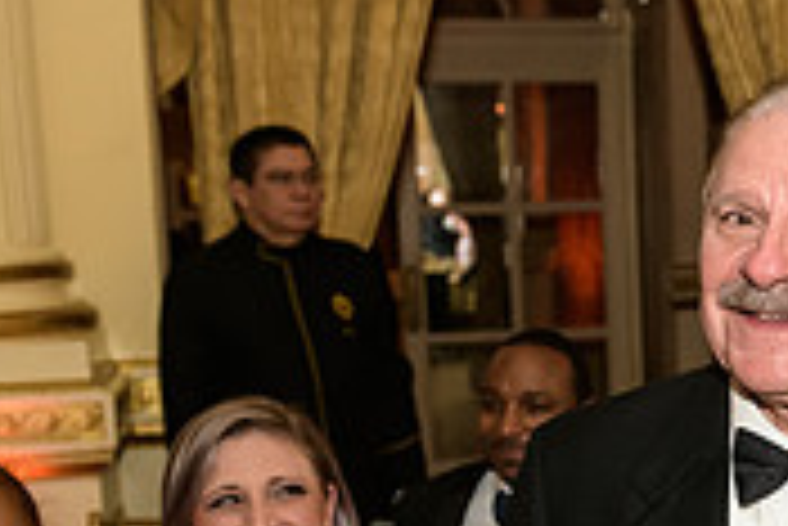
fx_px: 1884
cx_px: 838
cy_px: 497
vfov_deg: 15.7
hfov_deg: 22.5
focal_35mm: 86
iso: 1600
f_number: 3.2
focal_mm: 26
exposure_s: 1/100
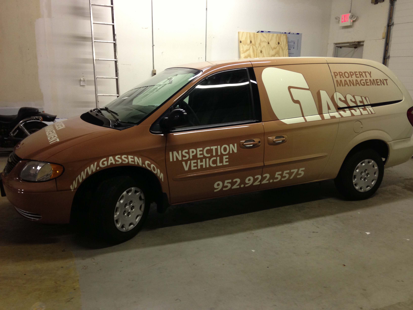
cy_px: 155
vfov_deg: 42.9
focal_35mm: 33
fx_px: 394
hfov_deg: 55.4
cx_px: 206
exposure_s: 1/20
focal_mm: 4.13
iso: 100
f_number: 2.4
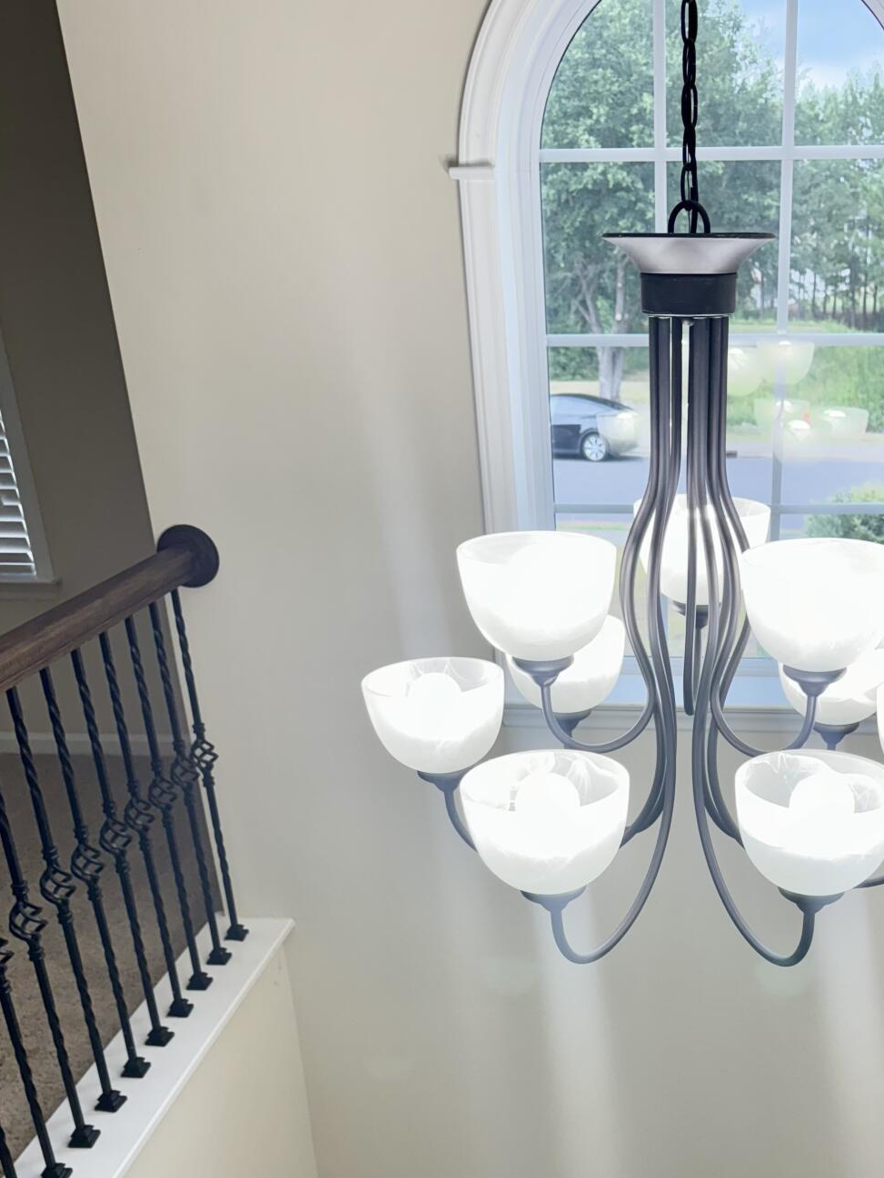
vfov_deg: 48.3
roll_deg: +0.6
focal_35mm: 37
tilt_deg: -27.2
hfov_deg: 37.6
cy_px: 879
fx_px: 1260
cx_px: 675
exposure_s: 1/137
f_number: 1.78
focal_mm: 6.76
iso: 80
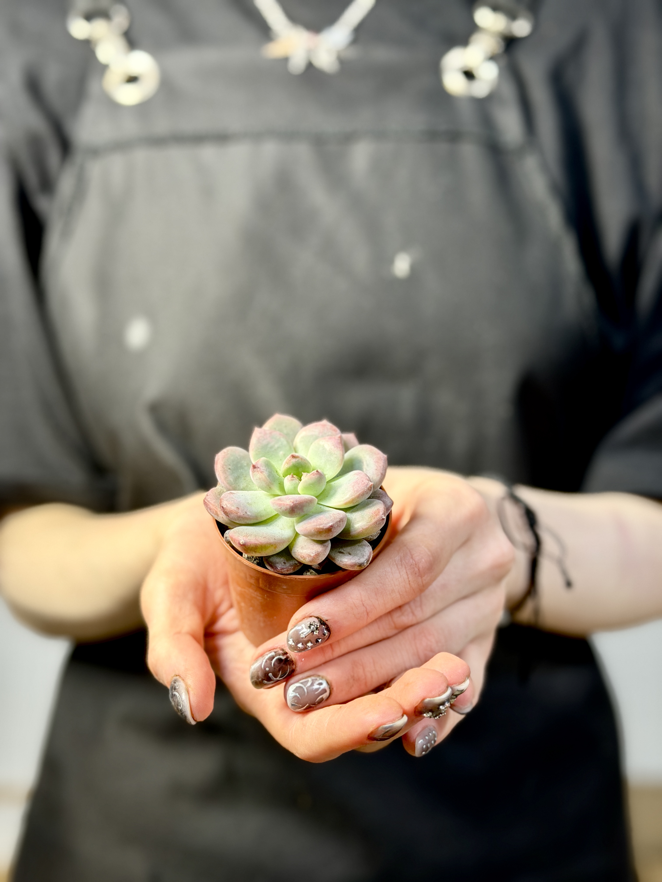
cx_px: 331
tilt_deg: -11.0
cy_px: 441
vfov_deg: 39.7
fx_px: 1224
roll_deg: -0.5
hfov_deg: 30.3
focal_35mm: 48
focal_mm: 6.76
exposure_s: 1/72
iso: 100
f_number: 1.78
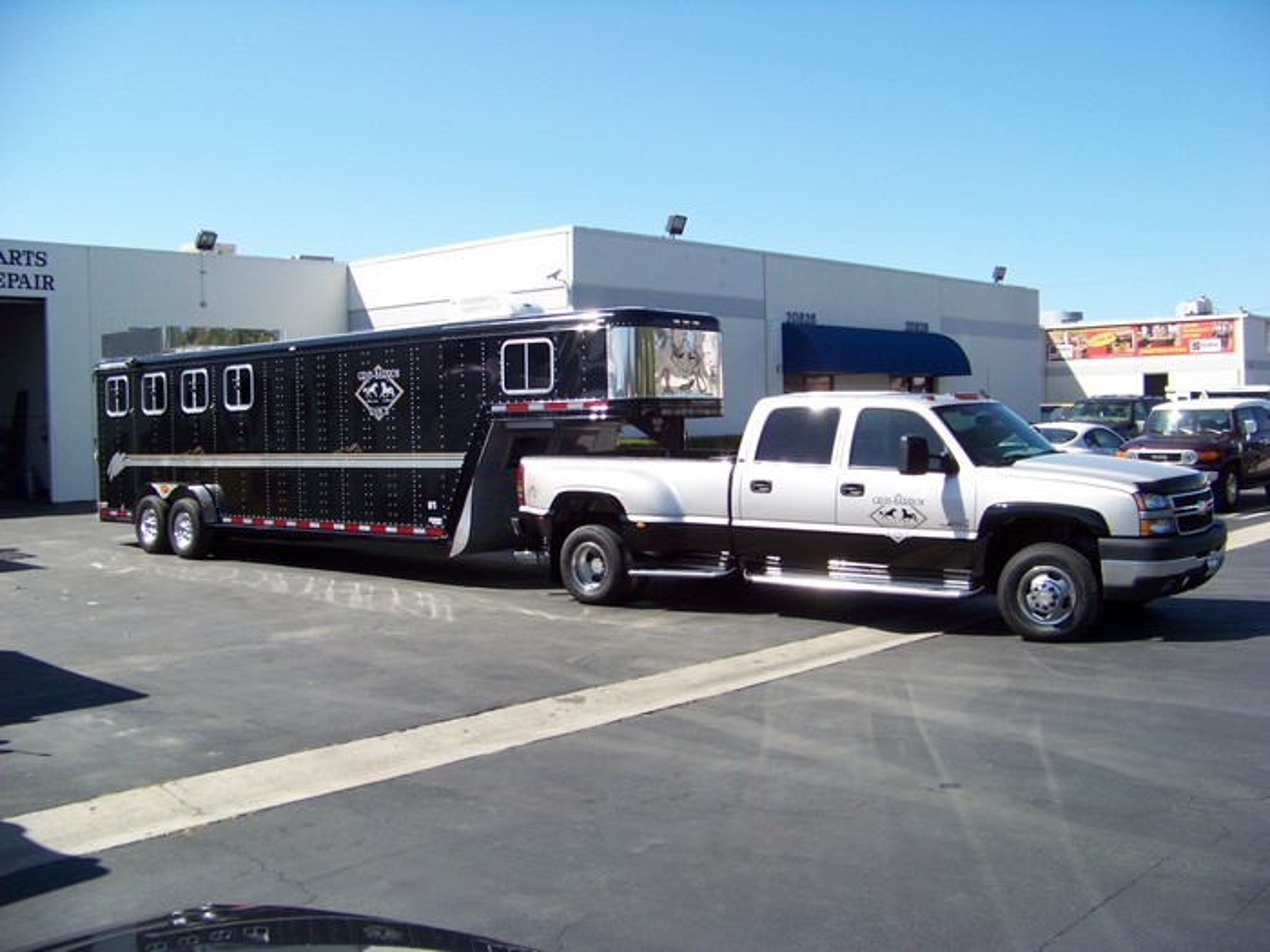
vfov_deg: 39.7
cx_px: 635
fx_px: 1321
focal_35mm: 36
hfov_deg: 51.4
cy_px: 476
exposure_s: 1/800
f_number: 2.8
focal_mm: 5.85
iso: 72
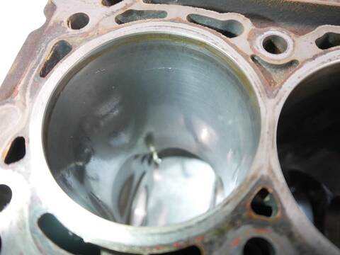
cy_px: 128
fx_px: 295
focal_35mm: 30
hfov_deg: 60.0
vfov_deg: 46.8
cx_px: 170
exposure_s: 1/100
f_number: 3.6
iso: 3200
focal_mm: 15
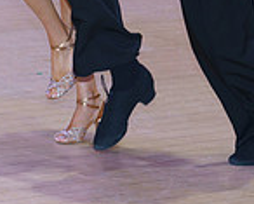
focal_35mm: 330
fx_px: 2482
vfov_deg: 4.7
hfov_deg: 5.8
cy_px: -75
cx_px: -35
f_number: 2.8
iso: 400
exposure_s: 1/200
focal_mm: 50
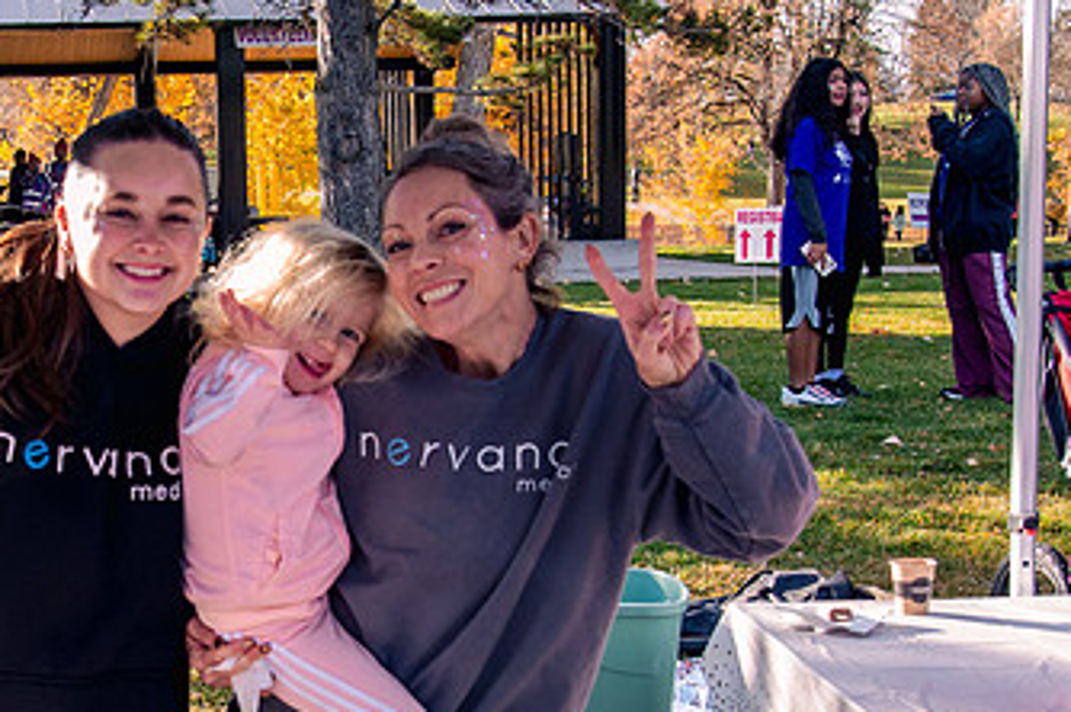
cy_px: 501
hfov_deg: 23.3
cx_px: 206
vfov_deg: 15.8
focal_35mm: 86
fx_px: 2556
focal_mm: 32
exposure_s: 1/400
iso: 800
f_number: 6.3
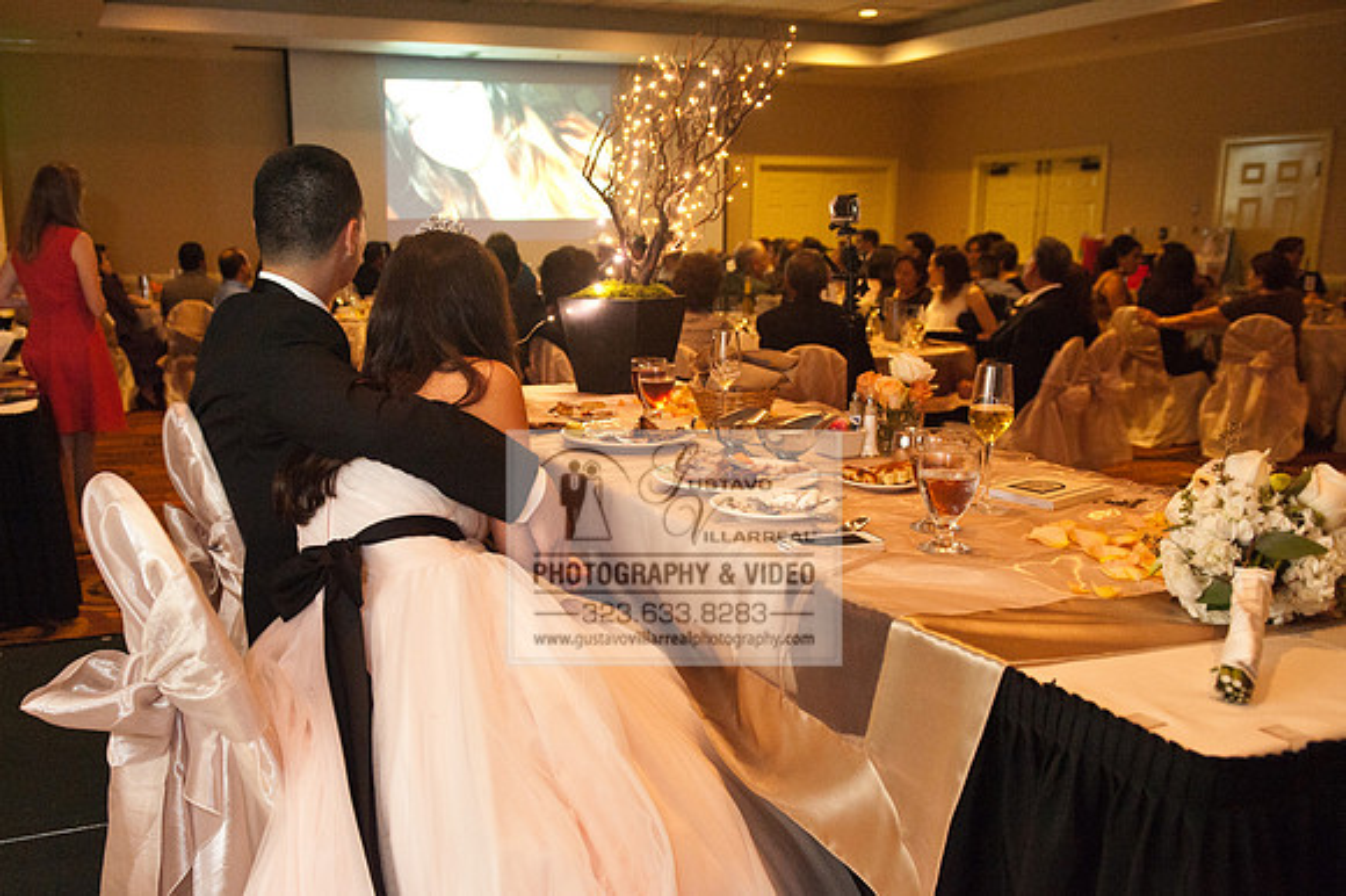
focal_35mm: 29
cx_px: 673
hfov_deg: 63.7
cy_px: 448
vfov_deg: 44.9
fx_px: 1084
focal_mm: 29
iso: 1600
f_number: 4
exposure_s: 1/60
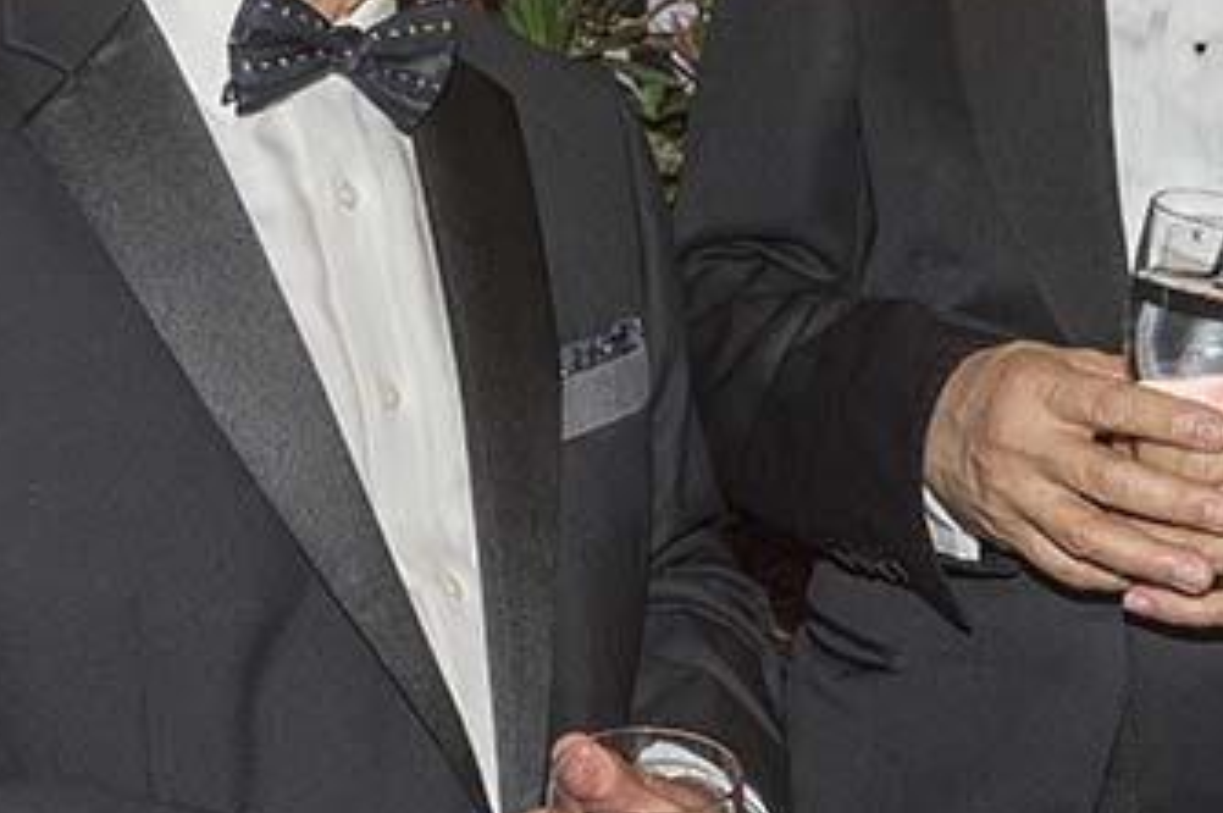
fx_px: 3122
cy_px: 126
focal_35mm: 92
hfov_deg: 21.9
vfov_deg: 14.7
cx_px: 937
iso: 400
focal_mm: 32
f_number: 8
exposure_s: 1/60
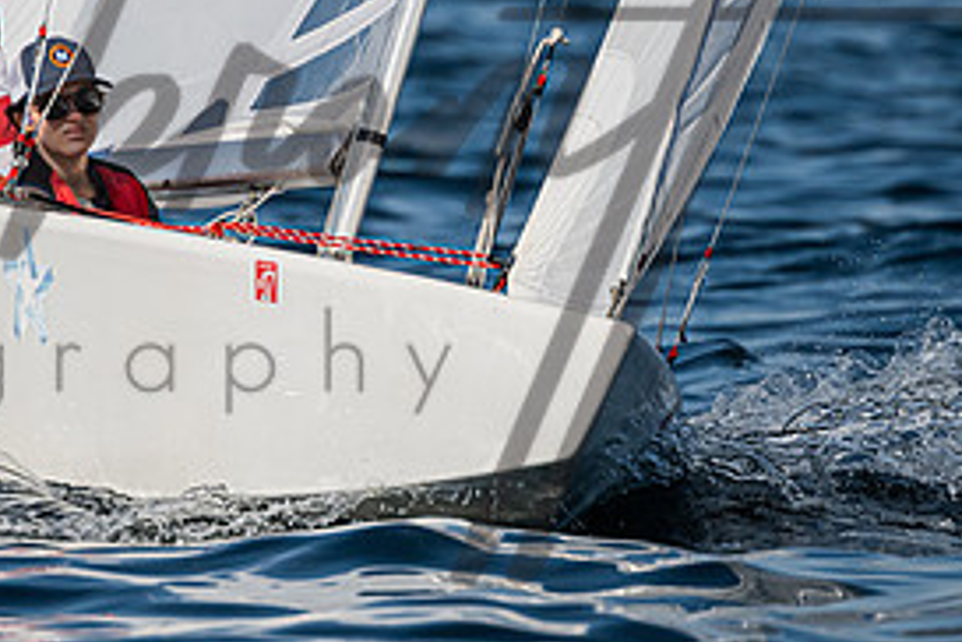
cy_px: 121
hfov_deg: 2.0
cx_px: 371
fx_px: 27148
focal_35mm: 1016
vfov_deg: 1.4
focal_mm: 400
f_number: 5.6
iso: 400
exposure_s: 1/8000
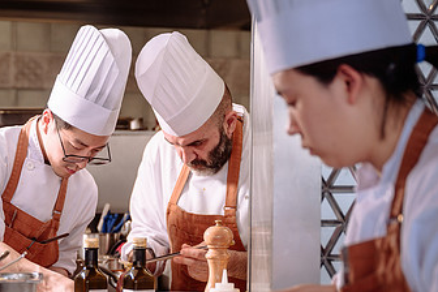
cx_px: 123
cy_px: 254
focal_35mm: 105
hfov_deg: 19.4
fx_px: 1277
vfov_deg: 12.9
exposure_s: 1/160
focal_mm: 58
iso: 100
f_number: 2.8
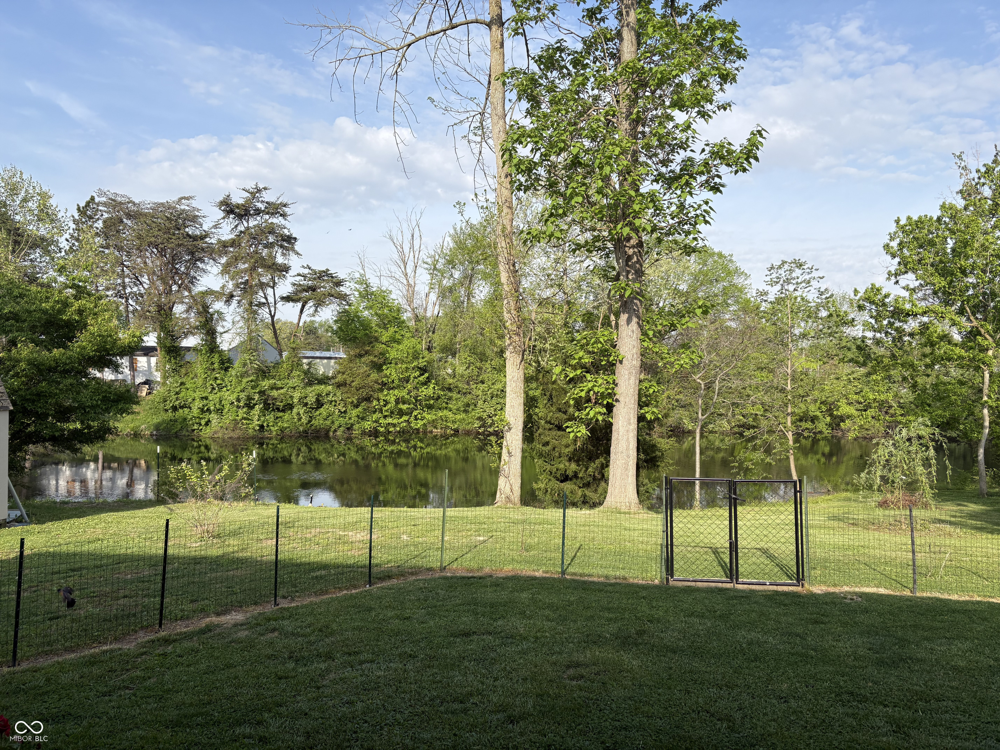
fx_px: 751
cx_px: 500
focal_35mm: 26
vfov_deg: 53.1
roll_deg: -0.9
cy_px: 375
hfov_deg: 67.3
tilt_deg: -0.6
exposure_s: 1/2364
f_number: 1.6
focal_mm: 5.96
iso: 50
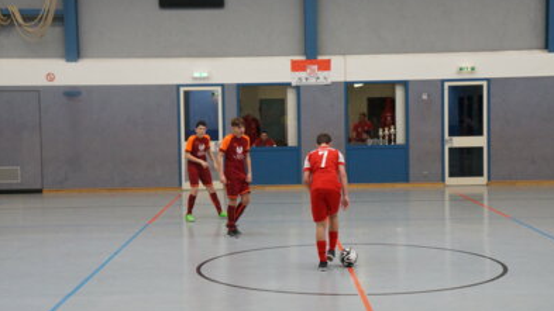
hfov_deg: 32.8
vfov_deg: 18.8
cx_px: 279
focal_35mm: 64
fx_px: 940
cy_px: 156
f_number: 13
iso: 3200
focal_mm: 40
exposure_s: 1/80
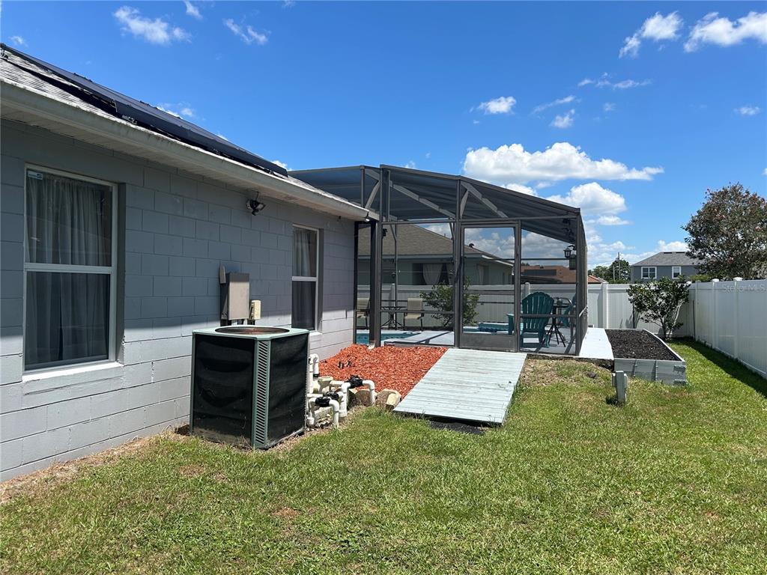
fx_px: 576
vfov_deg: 53.1
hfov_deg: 67.3
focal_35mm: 26
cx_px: 384
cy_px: 288
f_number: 1.5
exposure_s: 1/3704
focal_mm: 5.7
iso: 50
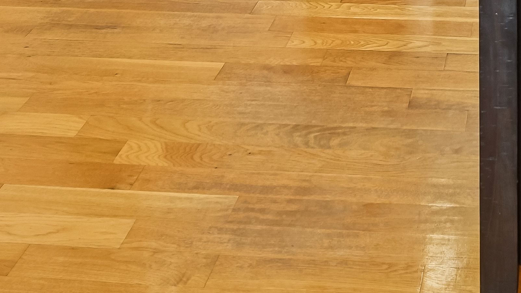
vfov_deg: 12.3
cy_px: -453
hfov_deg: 27.9
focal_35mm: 73
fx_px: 1008
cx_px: 467
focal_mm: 16
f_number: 8
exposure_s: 1/3.33
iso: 400
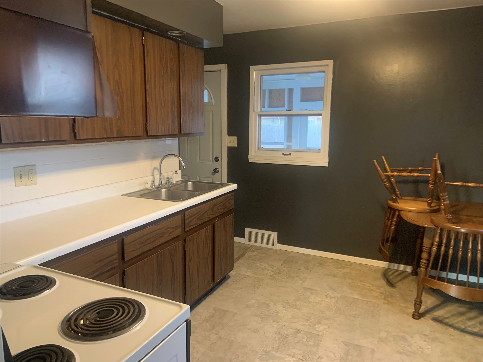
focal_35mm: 26
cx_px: 242
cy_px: 181
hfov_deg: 67.3
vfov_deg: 53.1
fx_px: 363
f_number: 1.8
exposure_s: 1/41
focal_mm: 4.25
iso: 400
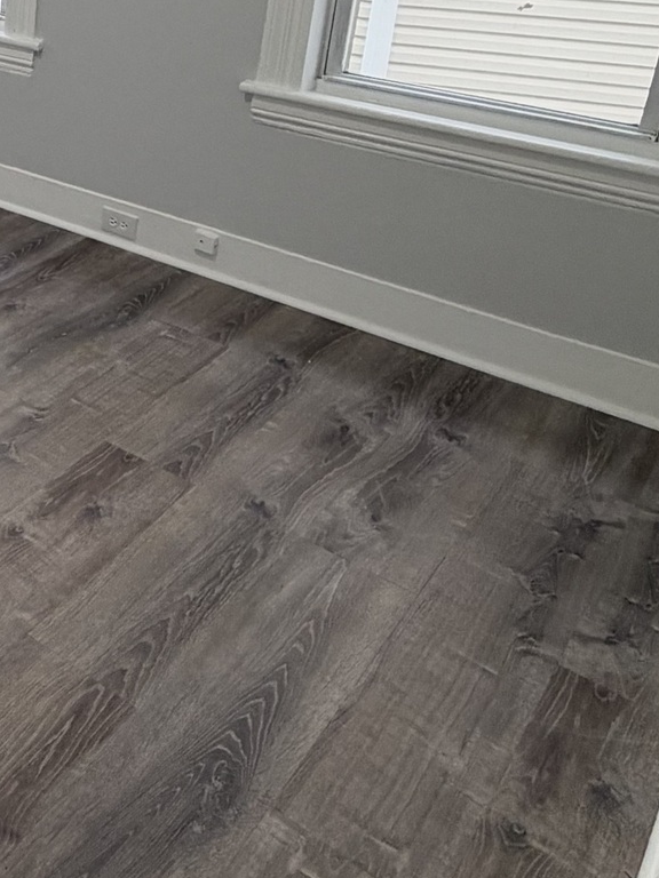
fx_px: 1066
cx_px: -184
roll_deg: -0.5
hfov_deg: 28.5
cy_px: 151
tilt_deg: -17.9
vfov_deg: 42.4
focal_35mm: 42
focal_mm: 2.22
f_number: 2.2
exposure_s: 1/120
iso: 320
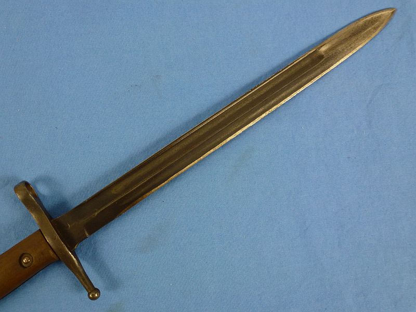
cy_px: 156
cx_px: 208
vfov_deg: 46.8
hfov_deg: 60.0
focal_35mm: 30
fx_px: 361
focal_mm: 5.4
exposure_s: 1/60
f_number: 3.5
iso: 200
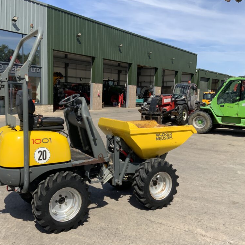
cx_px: 102
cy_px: 124
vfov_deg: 47.2
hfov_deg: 47.0
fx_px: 280
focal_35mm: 35
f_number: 1.8
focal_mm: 3
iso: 16
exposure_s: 1/1984
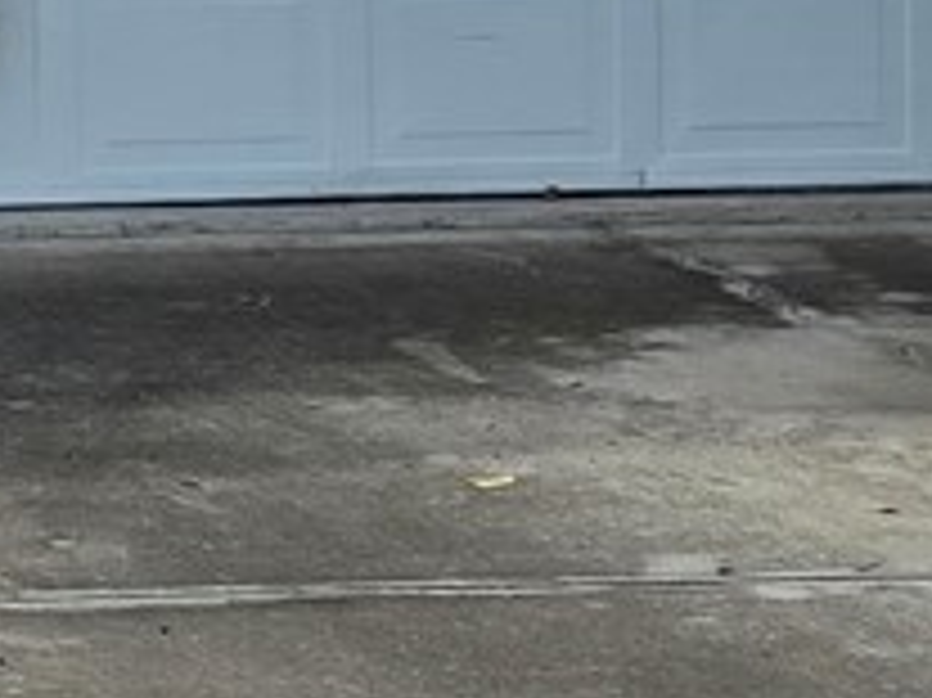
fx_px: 4790
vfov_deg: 8.2
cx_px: -842
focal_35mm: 178
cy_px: -149
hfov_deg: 10.4
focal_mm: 5.4
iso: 25
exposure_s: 1/2021
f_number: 1.8
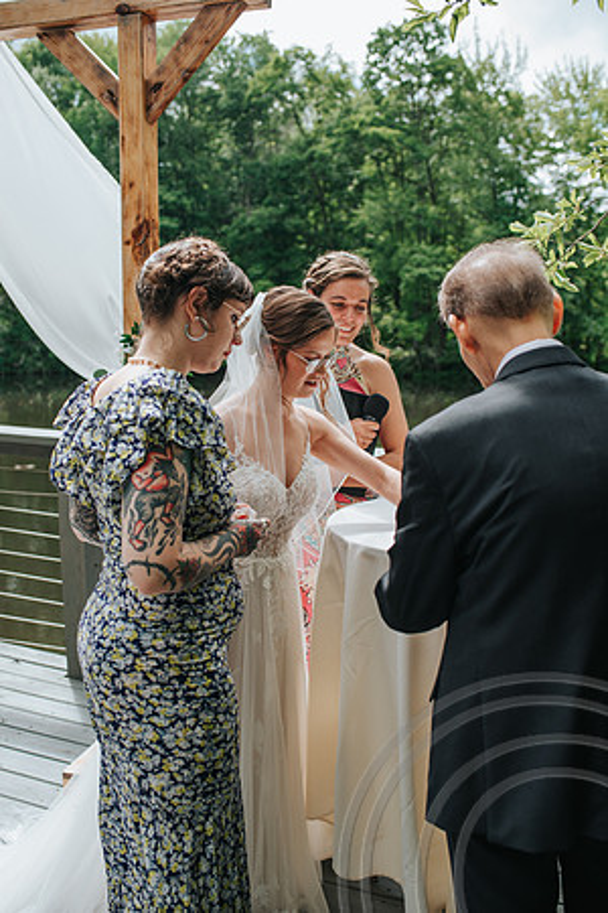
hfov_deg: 37.9
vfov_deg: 54.4
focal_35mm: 35
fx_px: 887
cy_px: 456
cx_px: 304
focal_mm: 35
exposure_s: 1/800
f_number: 3.5
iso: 220
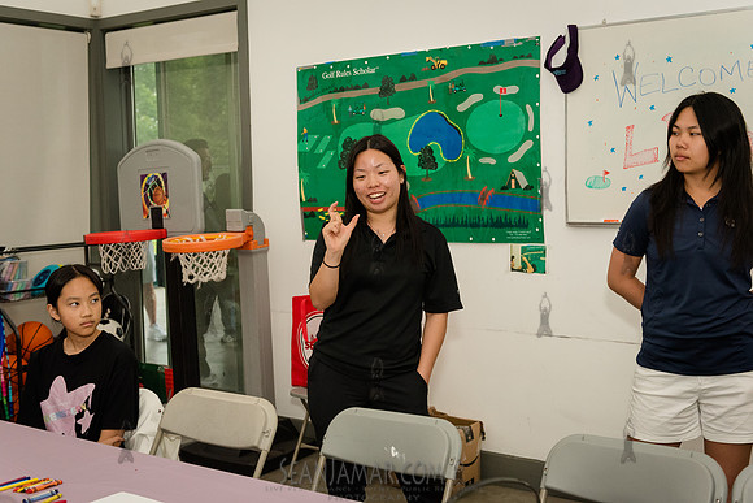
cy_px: 252
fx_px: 941
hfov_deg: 43.6
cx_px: 376
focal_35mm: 45
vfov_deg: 29.9
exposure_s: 1/200
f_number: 4
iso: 3200
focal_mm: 45
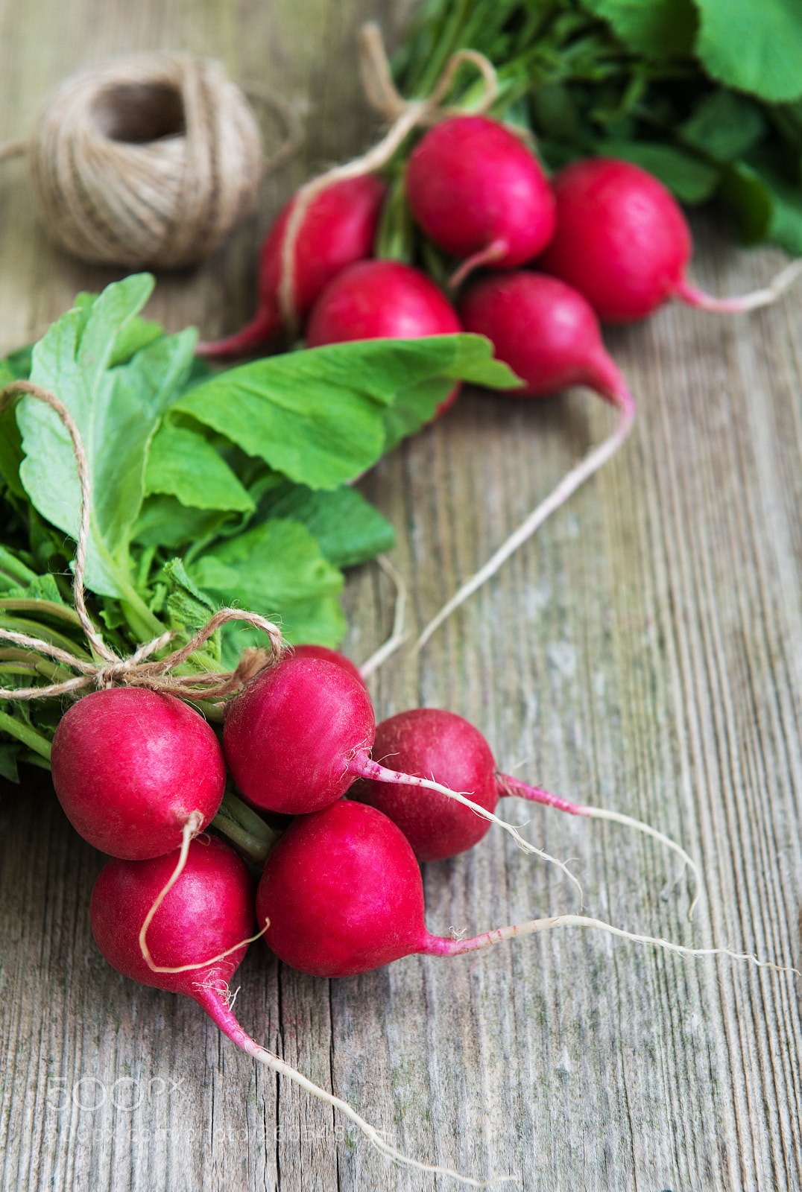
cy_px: 596
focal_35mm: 70
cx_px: 401
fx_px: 2325
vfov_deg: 28.8
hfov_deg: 19.6
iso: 250
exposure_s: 1/100
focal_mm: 70
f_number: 5.6
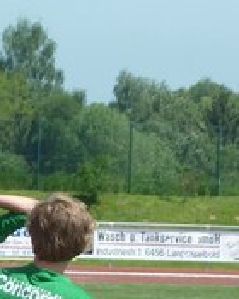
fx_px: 5075
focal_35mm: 574
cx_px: -106
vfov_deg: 3.4
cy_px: 421
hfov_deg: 2.7
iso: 125
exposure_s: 1/500
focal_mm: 24.1
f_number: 4.5
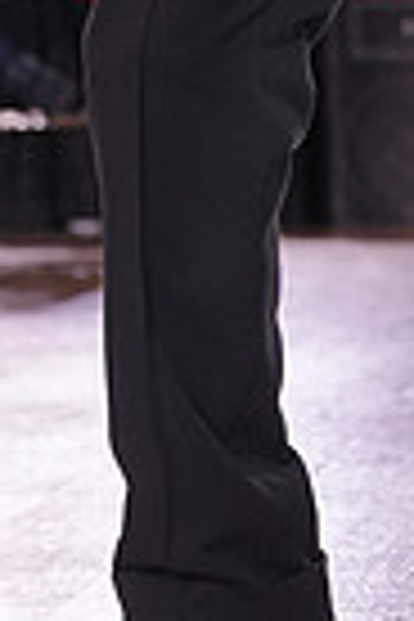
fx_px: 5071
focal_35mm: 294
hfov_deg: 4.6
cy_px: -333
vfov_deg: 6.9
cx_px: -214
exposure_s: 1/400
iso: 640
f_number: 4
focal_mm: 70
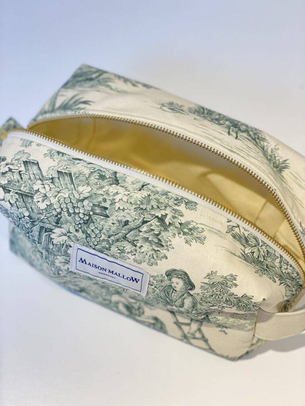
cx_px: 152
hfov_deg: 28.0
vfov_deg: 36.8
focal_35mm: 52
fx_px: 611
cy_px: 203
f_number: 2
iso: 100
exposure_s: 1/100
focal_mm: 6
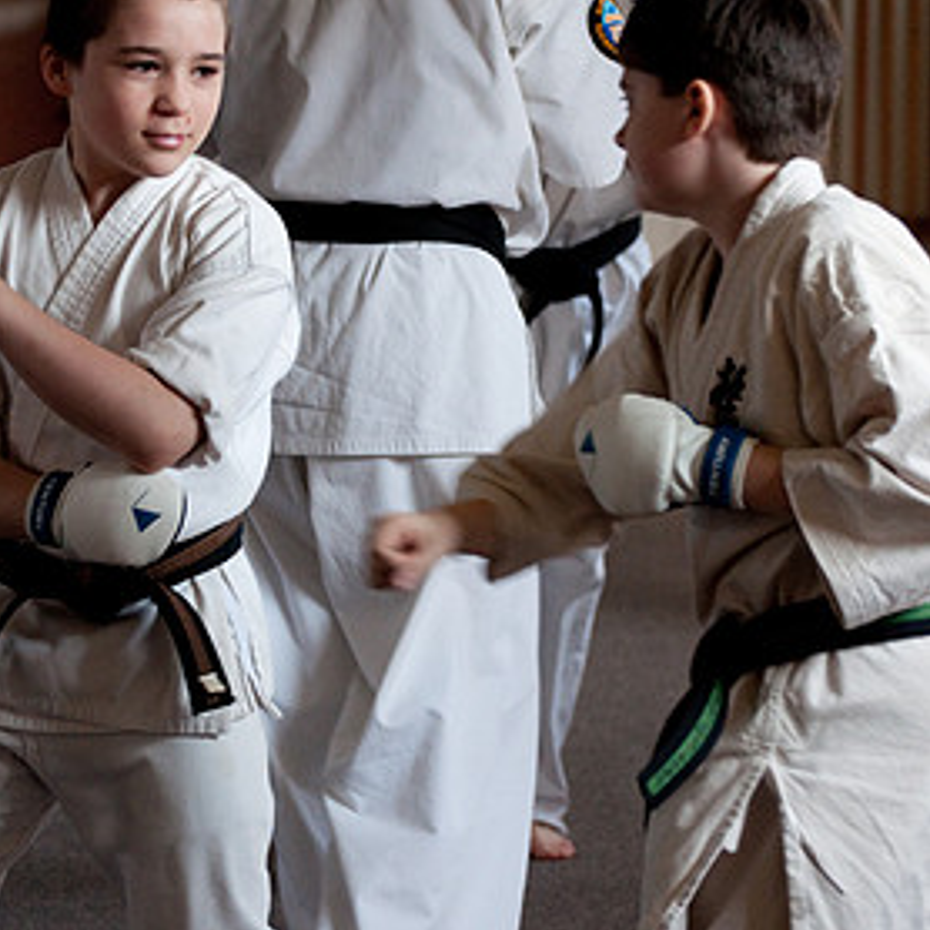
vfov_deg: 8.9
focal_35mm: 196
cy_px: 375
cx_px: 433
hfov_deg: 8.9
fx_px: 5948
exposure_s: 1/200
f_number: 4.5
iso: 800
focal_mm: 95
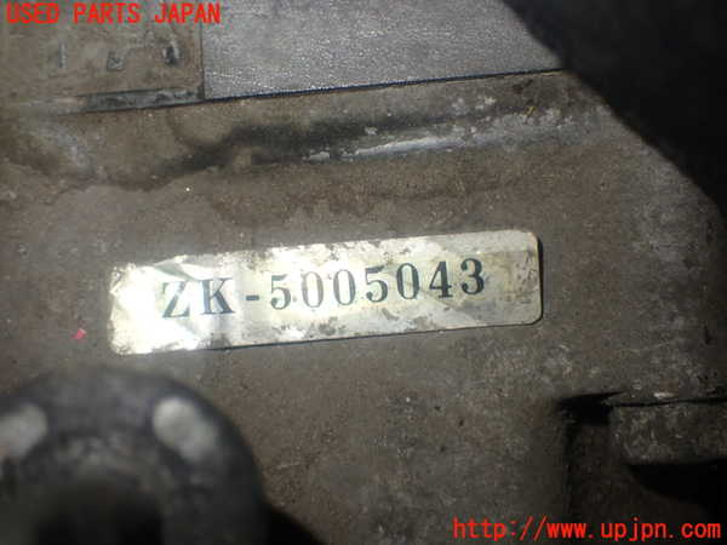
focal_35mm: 38
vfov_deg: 37.7
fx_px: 798
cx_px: 364
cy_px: 272
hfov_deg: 49.0
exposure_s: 1/60
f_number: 2.7
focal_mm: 6.83
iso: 200
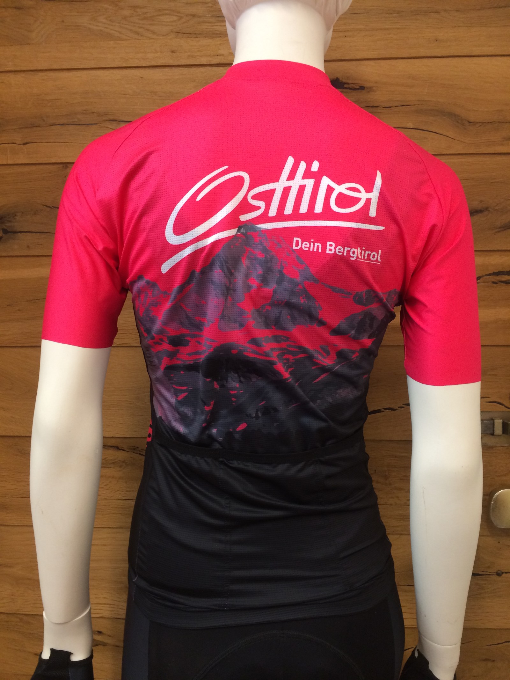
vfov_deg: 61.7
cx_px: 255
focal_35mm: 29
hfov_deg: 48.2
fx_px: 570
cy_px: 340
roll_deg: +0.6
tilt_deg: -3.2
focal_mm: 4.15
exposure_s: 1/33
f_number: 2.2
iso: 160
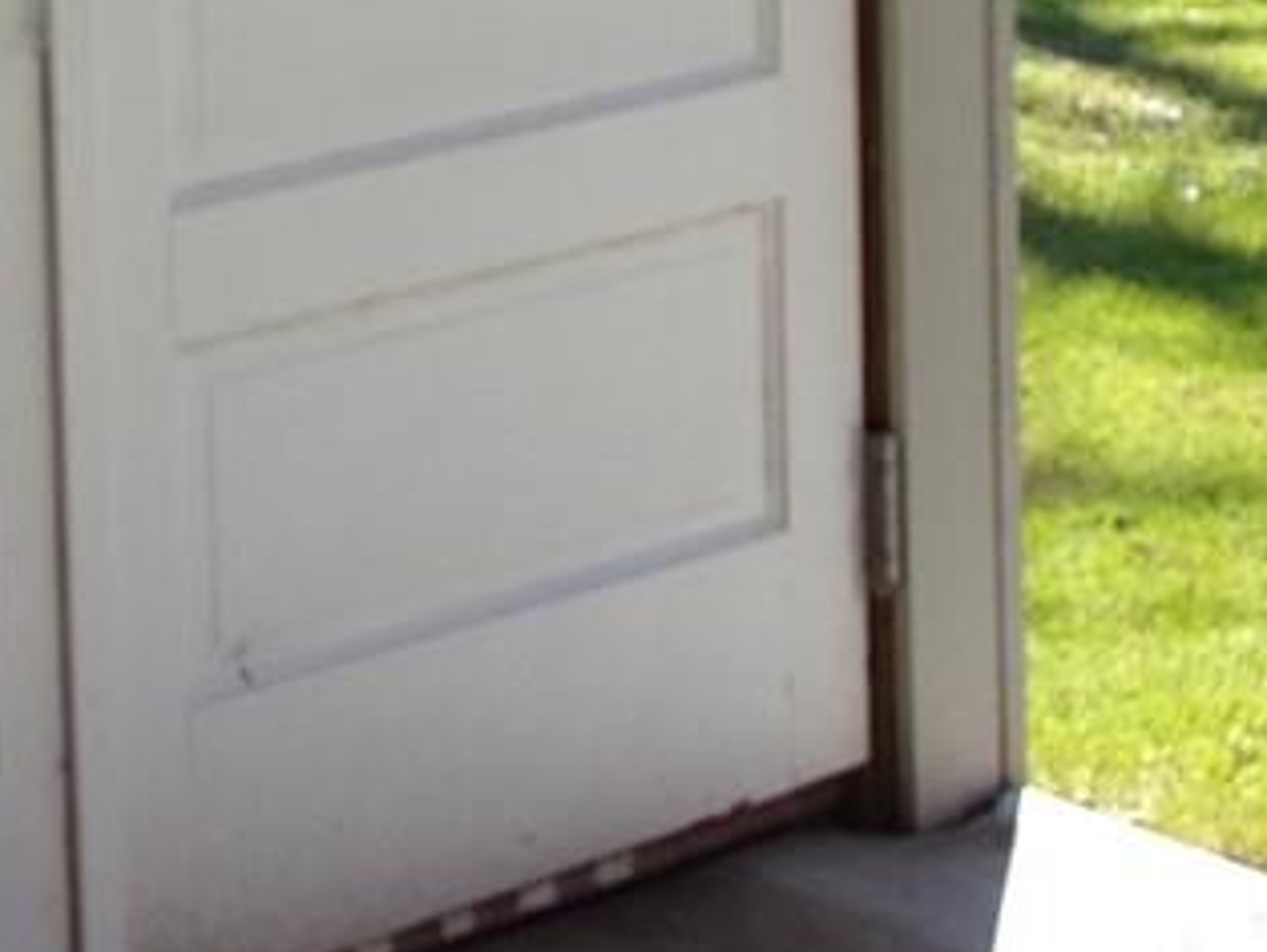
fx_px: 4652
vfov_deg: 11.2
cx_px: -238
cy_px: -541
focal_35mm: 127
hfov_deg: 15.0
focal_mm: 7
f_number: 3.9
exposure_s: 1/240
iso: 80
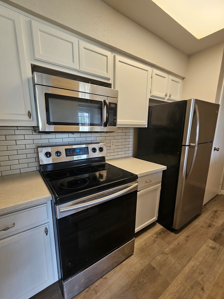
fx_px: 121
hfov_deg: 85.7
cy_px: 159
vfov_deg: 101.9
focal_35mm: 14
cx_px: 110
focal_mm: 2.2
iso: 200
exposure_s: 1/60
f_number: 2.2
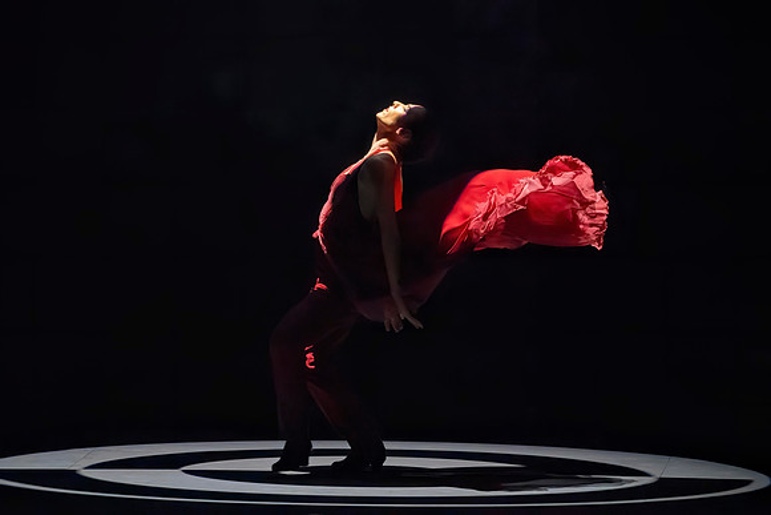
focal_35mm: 432
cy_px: 192
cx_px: 288
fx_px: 9261
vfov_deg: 3.2
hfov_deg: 4.8
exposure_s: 1/400
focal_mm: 345
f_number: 8
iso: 25600
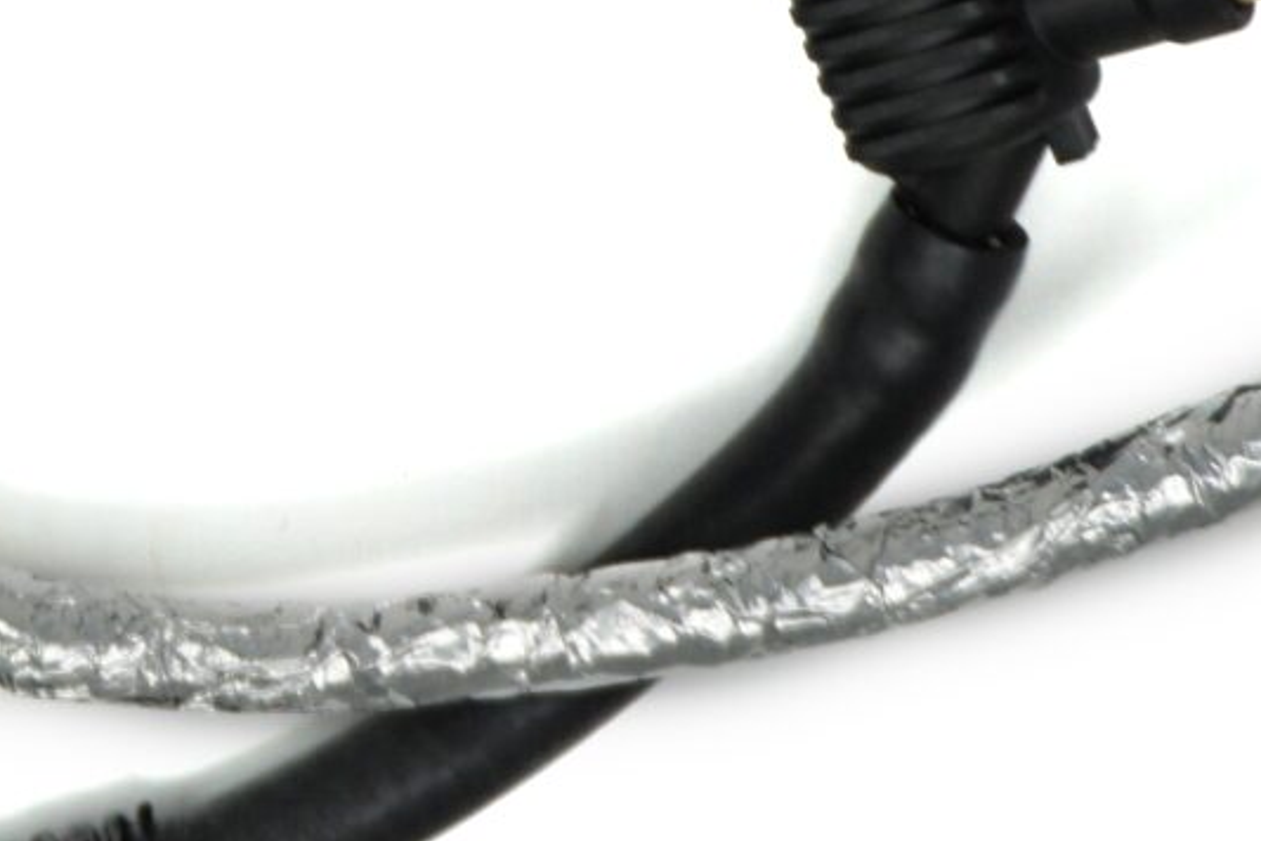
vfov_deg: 8.1
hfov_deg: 11.8
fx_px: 5793
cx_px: -760
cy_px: -580
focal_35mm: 165
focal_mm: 23
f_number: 4
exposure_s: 1/160
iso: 125
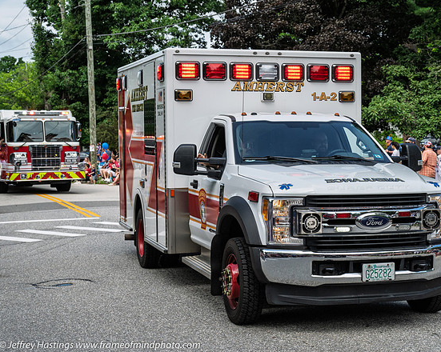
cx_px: 288
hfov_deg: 27.4
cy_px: 178
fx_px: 900
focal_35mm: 69
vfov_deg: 22.1
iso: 500
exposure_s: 1/1000
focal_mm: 55
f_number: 6.3
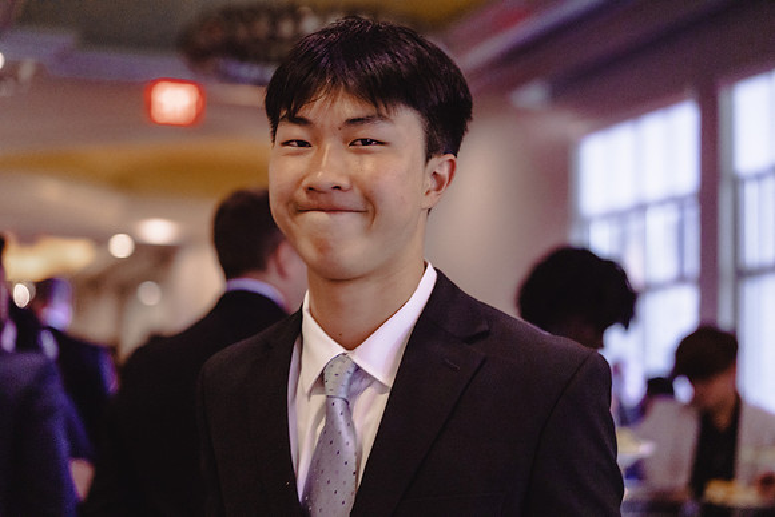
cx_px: 388
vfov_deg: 19.5
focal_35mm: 70
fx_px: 1507
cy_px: 258
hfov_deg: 28.8
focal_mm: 70
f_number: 2.8
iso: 4000
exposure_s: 1/320
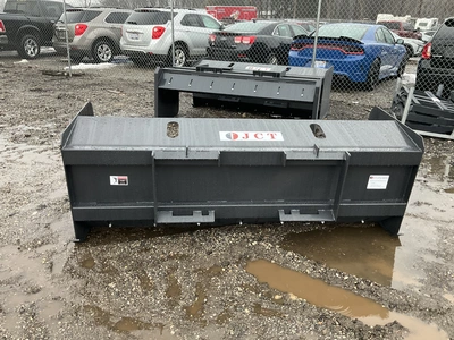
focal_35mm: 29
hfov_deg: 61.7
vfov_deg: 48.2
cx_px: 227
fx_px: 380
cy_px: 170
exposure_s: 1/60
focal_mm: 3
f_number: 1.8
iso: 160
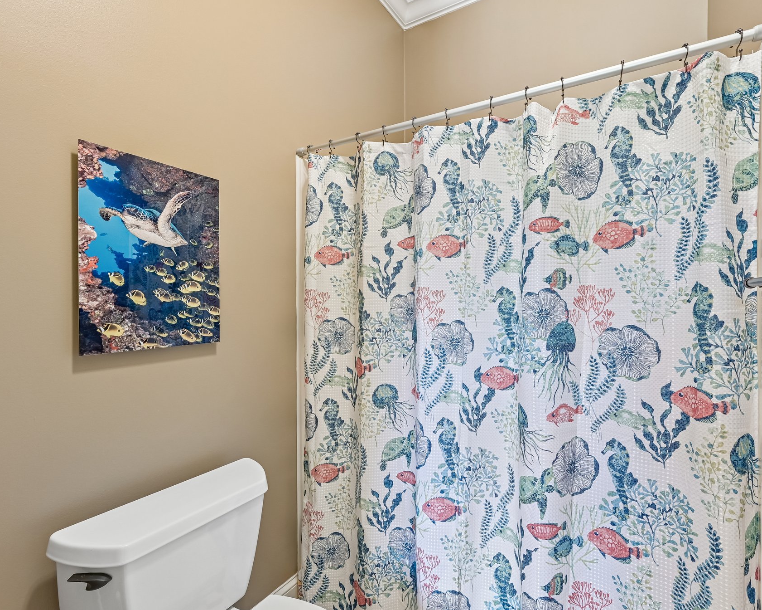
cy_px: 306
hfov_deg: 92.6
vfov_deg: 80.4
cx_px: 431
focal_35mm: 16
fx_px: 361
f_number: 8
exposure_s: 1/5
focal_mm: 14
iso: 400
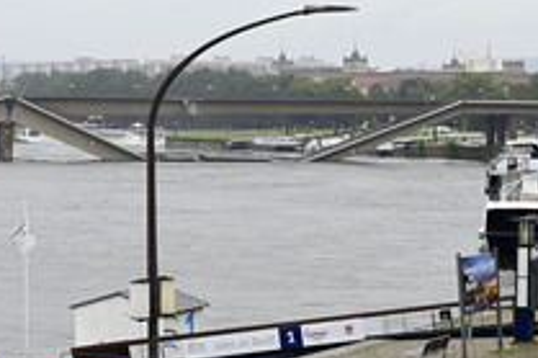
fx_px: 2255
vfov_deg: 9.1
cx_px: 256
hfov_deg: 13.6
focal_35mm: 151
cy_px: 116
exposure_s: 1/250
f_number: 4
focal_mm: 70
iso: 100
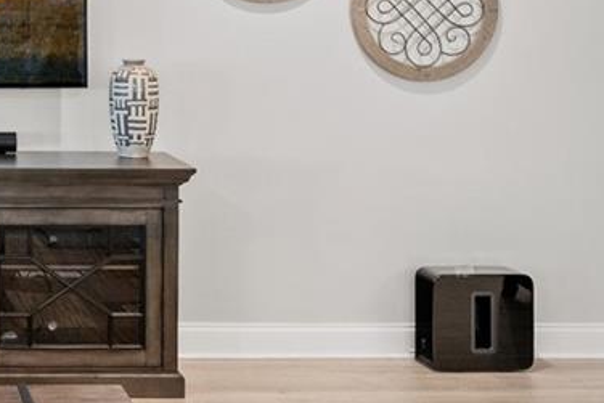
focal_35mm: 68
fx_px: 1141
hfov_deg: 26.3
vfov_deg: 19.4
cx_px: -124
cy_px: -11
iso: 500
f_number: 7.1
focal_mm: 16
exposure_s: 1/2
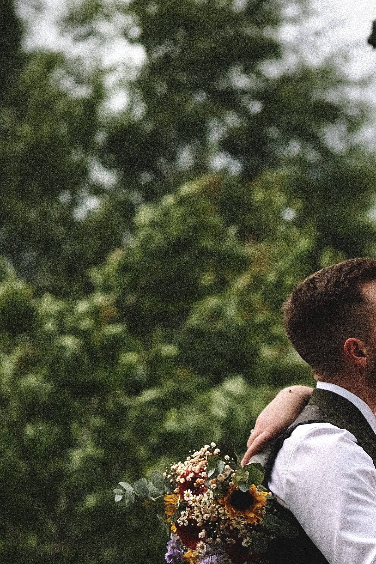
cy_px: 455
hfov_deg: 5.9
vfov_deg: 8.8
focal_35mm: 233
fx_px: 3650
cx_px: 390
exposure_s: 1/30000
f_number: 1.7
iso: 800
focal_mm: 56
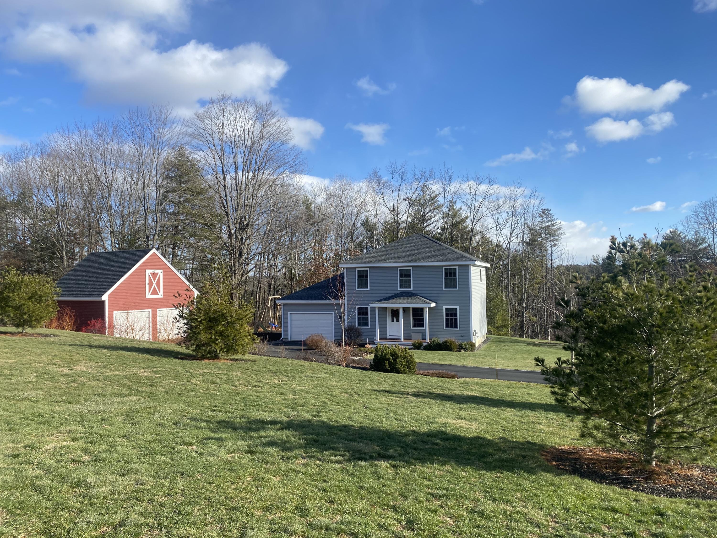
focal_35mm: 26
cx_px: 358
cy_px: 269
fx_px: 539
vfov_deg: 53.1
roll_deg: +0.1
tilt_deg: +0.5
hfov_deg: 67.3
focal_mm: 4.25
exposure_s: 1/2358
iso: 32
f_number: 1.8
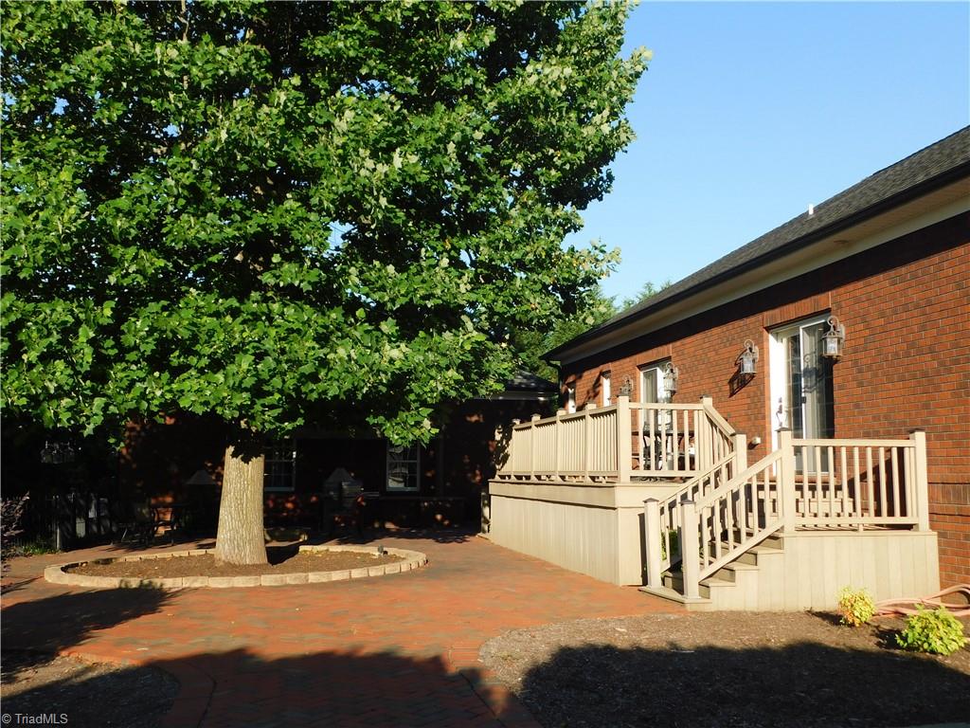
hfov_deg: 51.4
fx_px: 1009
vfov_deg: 39.7
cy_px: 364
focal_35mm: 36
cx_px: 485
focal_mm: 6.3
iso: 125
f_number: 3.5
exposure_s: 1/640
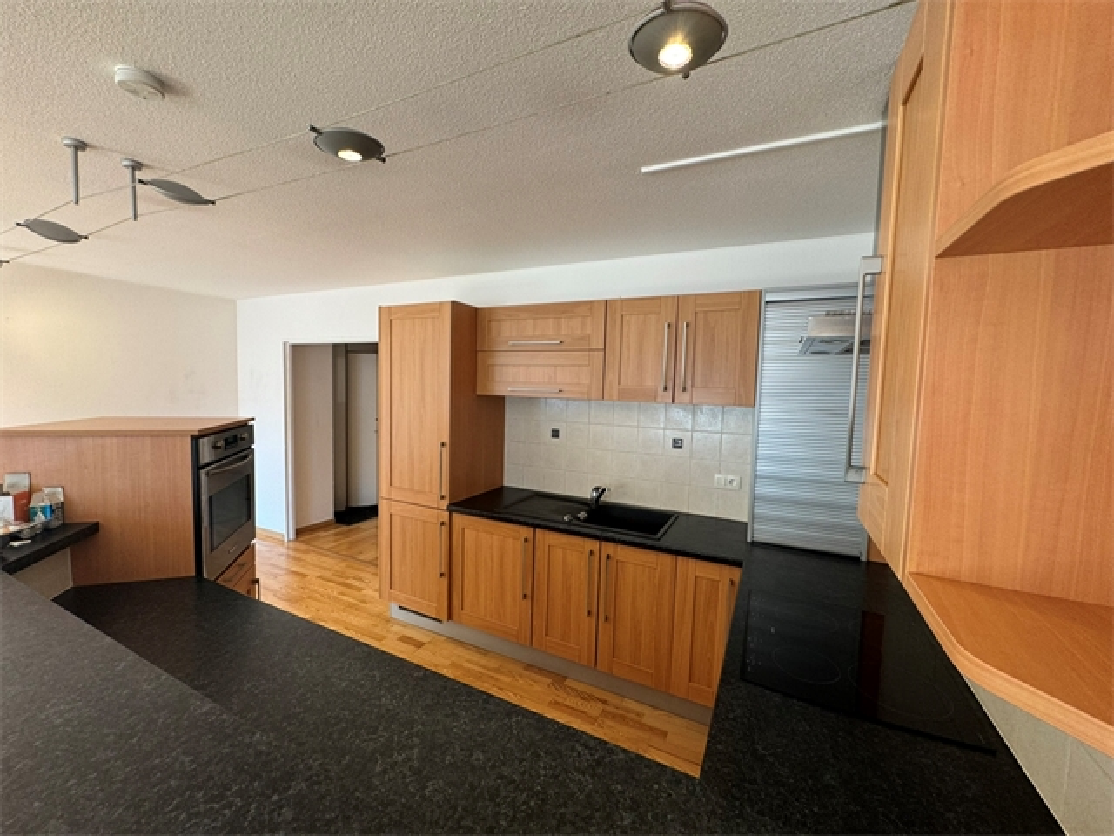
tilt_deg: -4.7
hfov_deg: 102.1
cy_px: 418
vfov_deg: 85.7
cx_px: 557
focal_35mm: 14
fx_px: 451
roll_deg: -1.8
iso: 100
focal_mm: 2.22
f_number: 2.2
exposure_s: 1/100
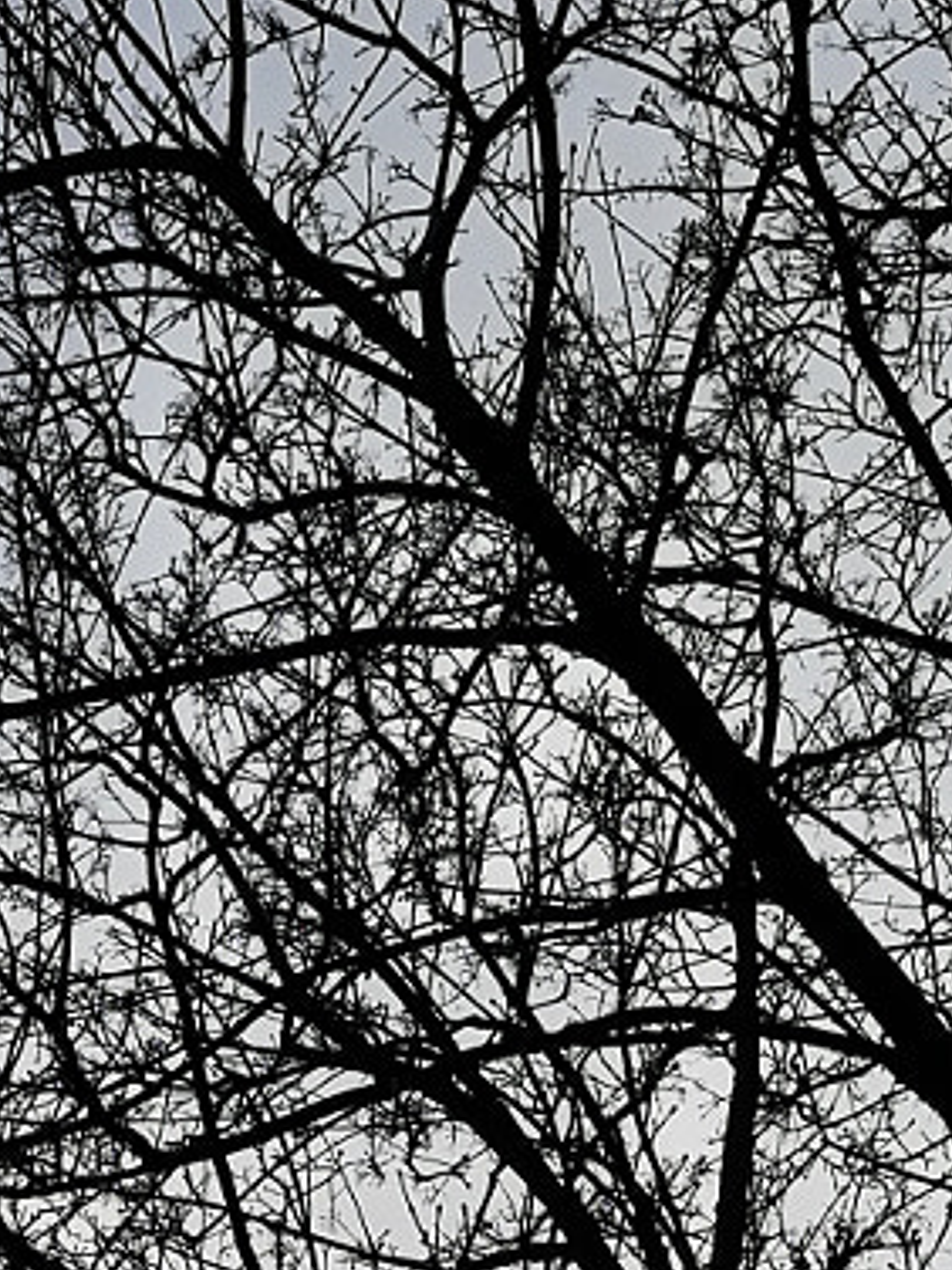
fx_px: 4217
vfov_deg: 15.3
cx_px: -324
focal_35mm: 115
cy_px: 2094
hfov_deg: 12.4
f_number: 2.2
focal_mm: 4.5
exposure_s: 1/157
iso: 50
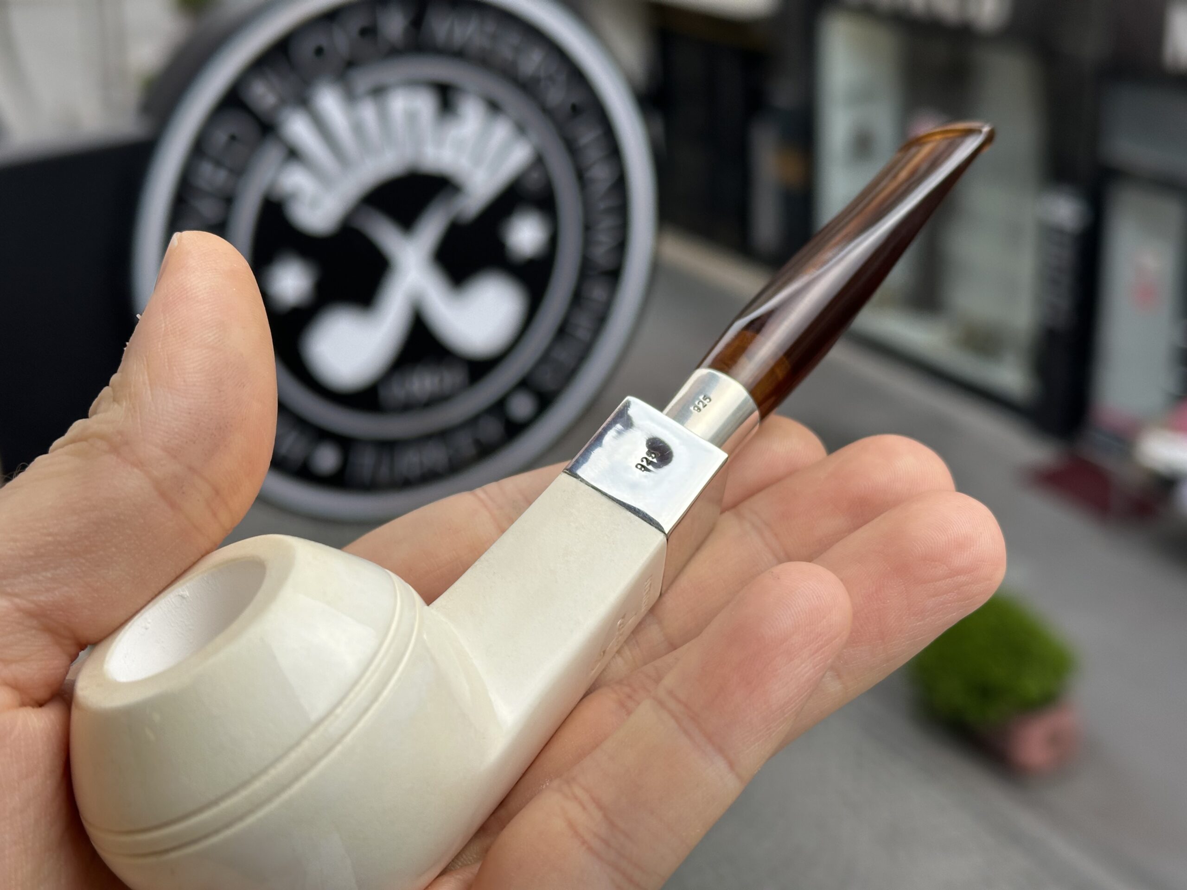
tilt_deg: -24.6
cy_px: 445
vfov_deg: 30.3
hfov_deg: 39.7
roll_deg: +3.7
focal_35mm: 48
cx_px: 594
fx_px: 1646
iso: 64
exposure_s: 1/803
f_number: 1.78
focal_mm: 6.86
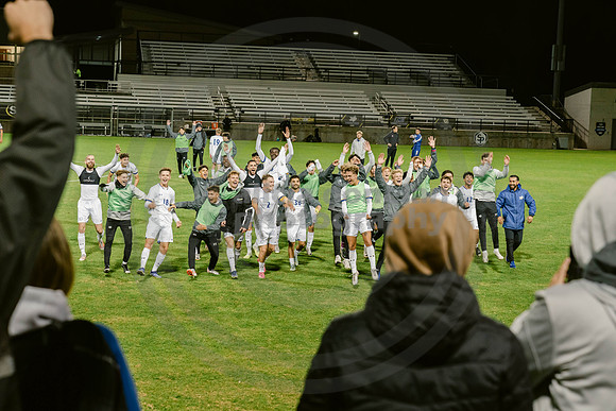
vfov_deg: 19.5
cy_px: 206
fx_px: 1198
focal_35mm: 70
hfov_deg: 28.8
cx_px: 308
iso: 2000
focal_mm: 70
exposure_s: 1/160
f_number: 5
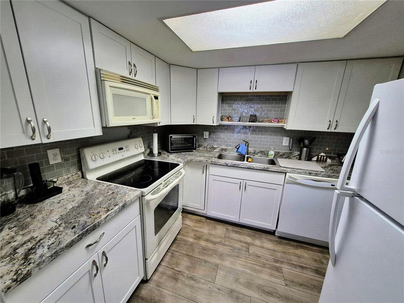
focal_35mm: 13
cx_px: 202
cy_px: 152
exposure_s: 1/60
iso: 250
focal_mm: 1.74
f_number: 2.2
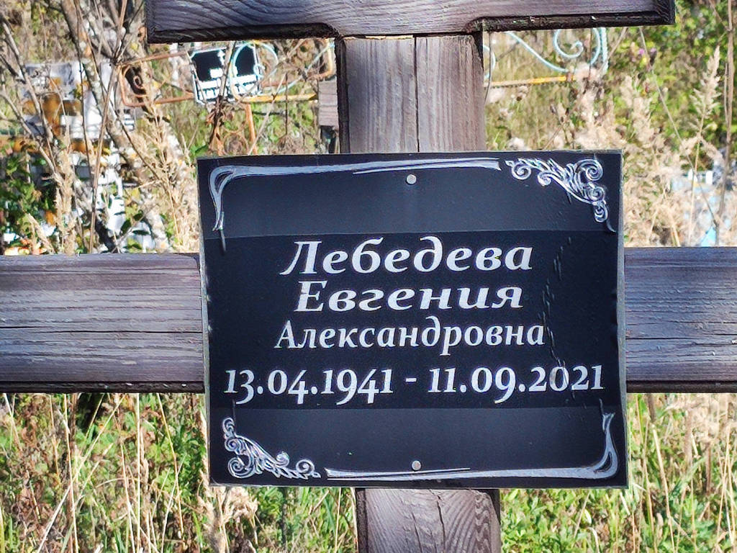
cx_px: 368
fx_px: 532
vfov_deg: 54.9
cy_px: 276
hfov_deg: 69.4
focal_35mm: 25
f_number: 1.79
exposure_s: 1/324
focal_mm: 4.7
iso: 50
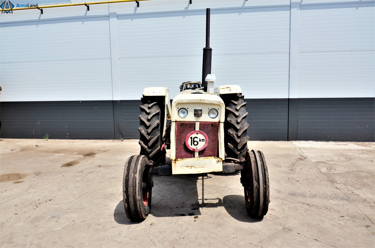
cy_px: 124
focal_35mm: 27
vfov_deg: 47.7
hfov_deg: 67.5
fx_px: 281
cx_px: 188
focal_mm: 18
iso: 125
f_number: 7.1
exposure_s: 1/1000
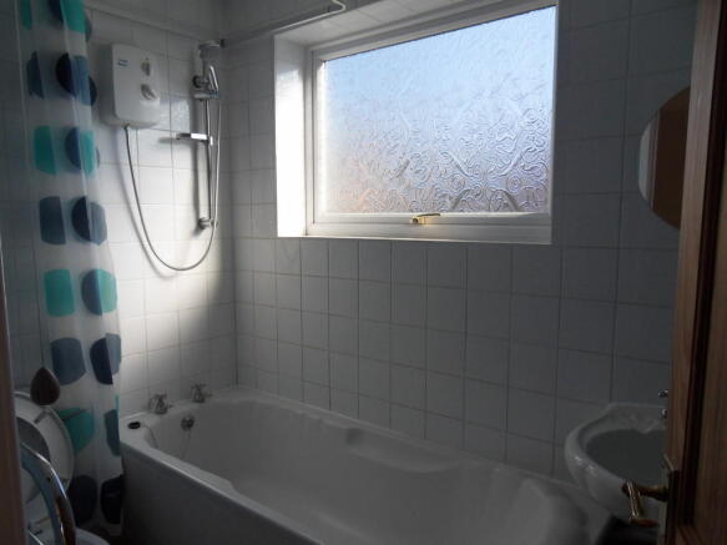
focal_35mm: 24
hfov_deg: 71.6
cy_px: 272
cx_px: 364
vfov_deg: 56.8
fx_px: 504
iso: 80
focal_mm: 4.2
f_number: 7.5
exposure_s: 1/90
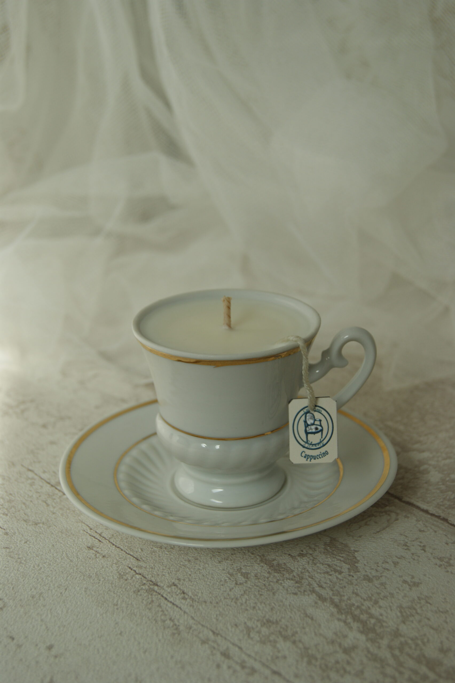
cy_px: 342
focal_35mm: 60
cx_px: 228
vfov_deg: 33.4
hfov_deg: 22.6
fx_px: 1139
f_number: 5.6
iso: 100
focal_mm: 40
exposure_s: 1/60
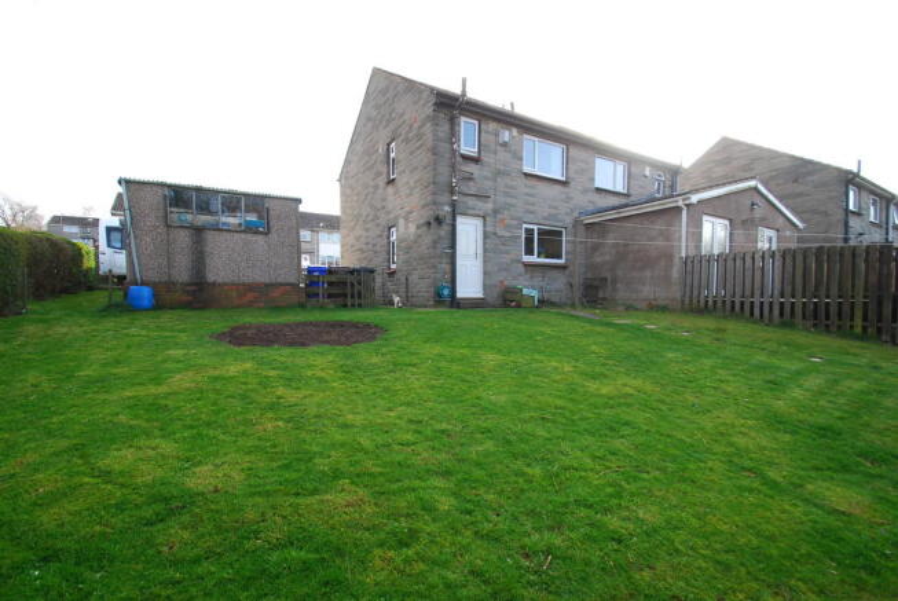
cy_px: 300
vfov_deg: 77.5
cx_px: 449
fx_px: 375
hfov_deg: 100.3
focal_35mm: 15
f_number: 6.3
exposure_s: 1/100
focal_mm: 10
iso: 200
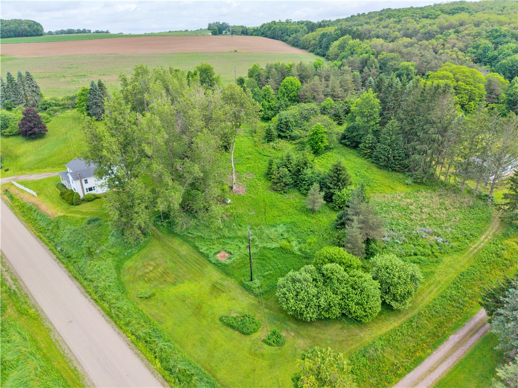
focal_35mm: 23
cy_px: 194
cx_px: 259
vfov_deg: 58.9
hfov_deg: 73.9
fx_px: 344
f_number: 1.8
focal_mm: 8.67
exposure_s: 1/5000
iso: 400
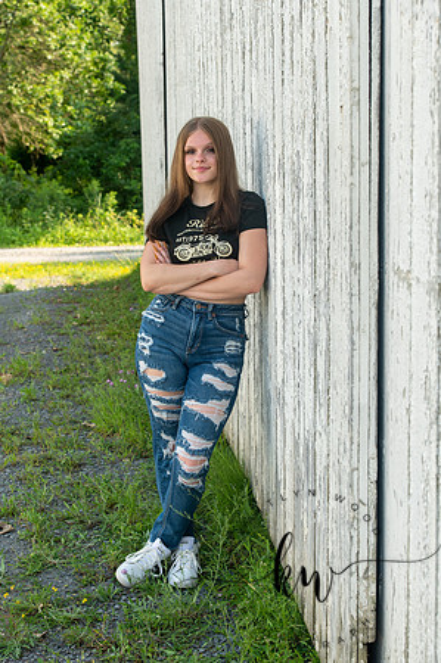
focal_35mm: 70
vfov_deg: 28.9
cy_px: 332
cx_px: 220
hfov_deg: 19.4
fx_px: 1289
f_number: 7.1
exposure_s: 1/250
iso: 400
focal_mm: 70
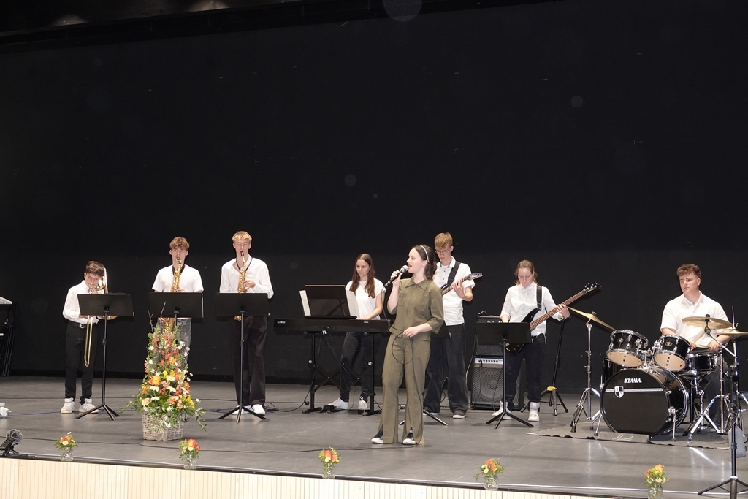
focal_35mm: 48
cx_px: 374
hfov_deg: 41.1
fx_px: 997
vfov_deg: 28.1
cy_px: 250
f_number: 3.2
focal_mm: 17.55
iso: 1000
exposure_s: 1/50
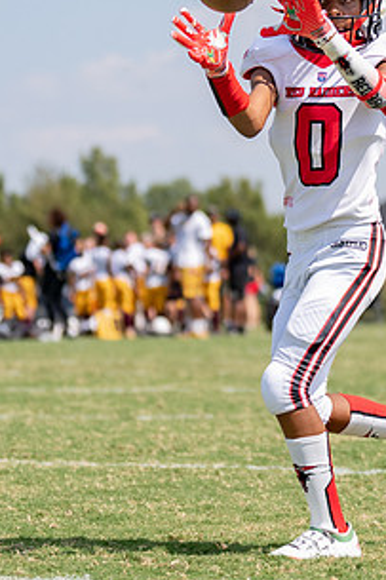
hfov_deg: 5.5
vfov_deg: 8.3
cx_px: 411
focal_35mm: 247
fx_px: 3977
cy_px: 204
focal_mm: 80
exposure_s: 1/3200
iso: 200
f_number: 2.8
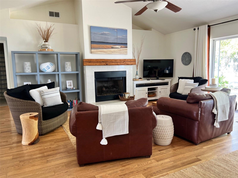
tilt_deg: -7.6
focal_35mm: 26
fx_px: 179
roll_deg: +1.0
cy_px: 89
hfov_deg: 67.3
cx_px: 119
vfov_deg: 53.0
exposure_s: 1/105
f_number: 1.5
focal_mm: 5.7
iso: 125
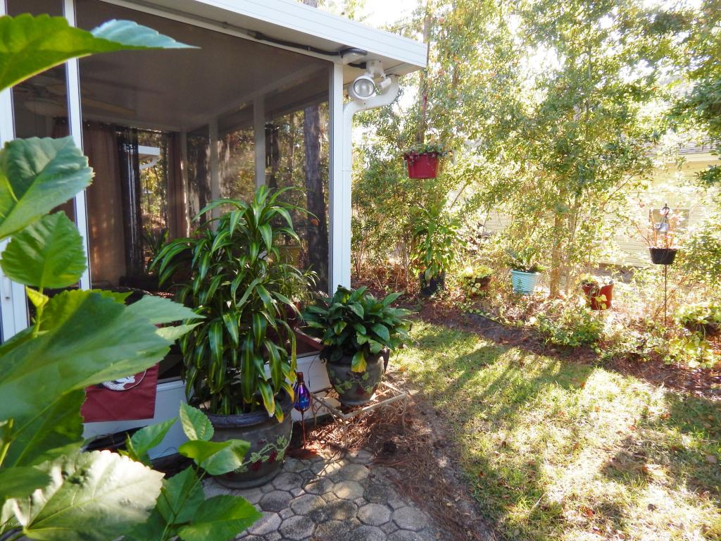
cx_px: 360
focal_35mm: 23
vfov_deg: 58.9
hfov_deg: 73.9
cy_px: 270
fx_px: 479
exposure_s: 1/160
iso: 125
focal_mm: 4
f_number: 3
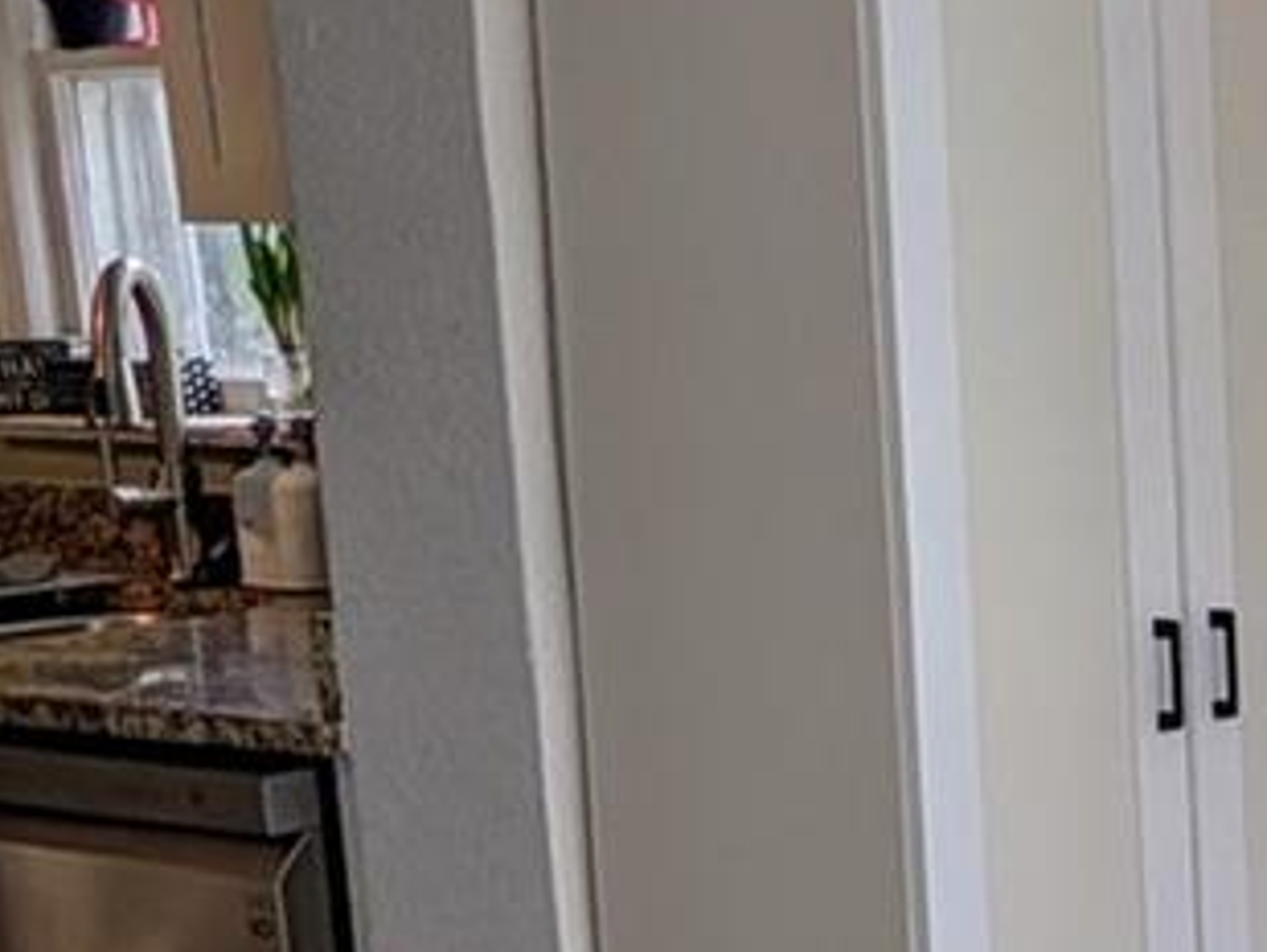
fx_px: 2270
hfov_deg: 20.3
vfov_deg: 23.7
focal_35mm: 62
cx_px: 2378
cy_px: 509
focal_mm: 2.02
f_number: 1.7
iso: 51
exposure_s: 1/195
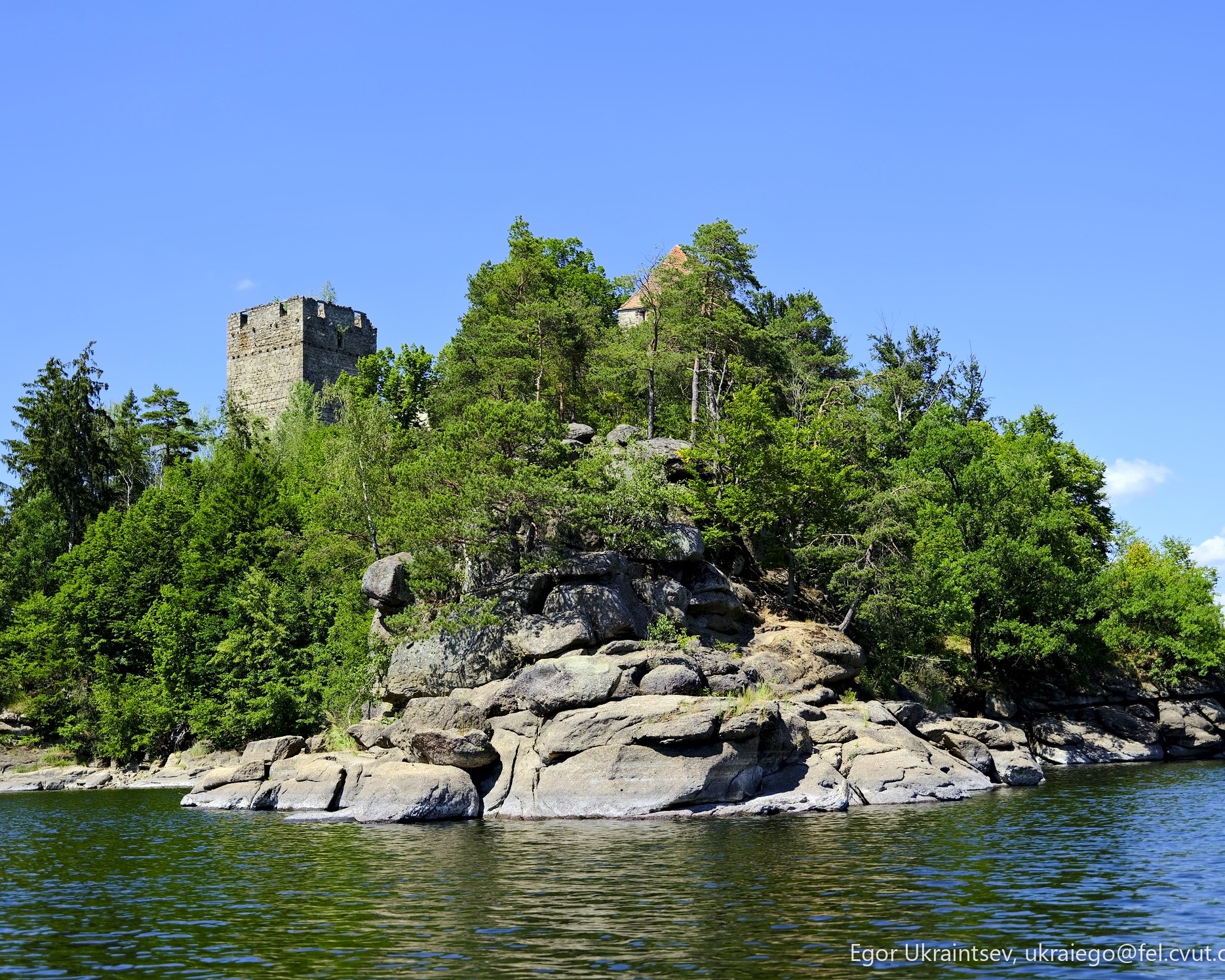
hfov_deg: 39.5
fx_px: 1704
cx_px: 599
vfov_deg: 32.1
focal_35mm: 47
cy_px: 490
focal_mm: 56.6
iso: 100
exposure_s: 1/280
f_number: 5.6
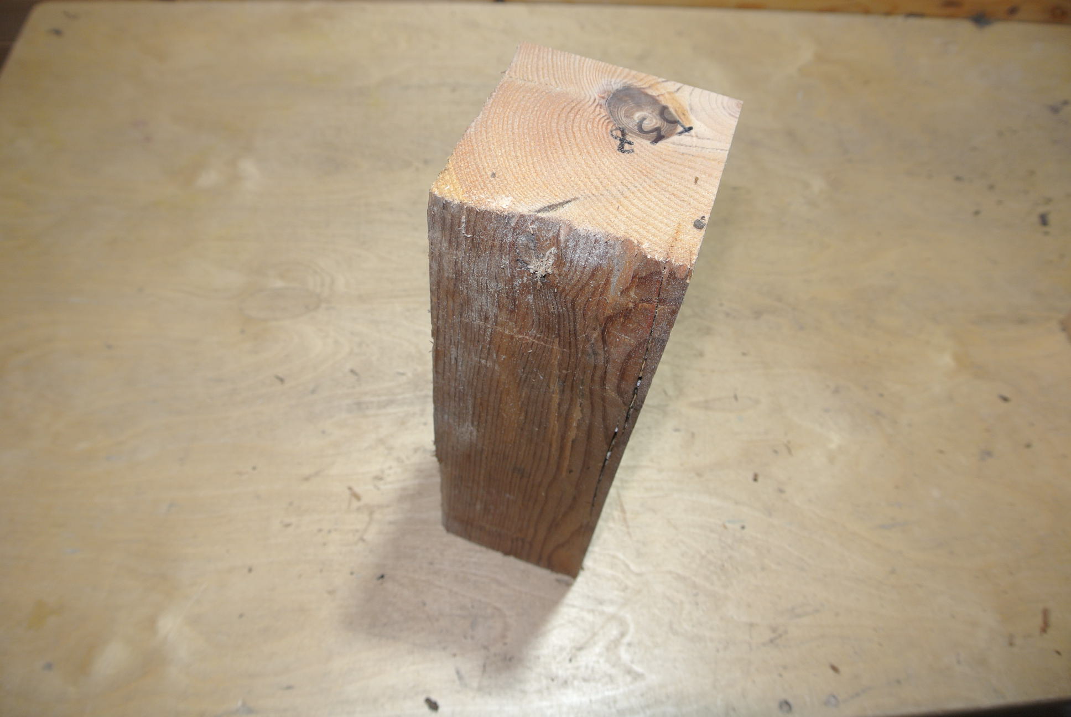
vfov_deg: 48.0
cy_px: 358
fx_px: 804
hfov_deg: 67.3
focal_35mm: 27
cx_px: 536
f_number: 3.5
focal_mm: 10
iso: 140
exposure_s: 1/60
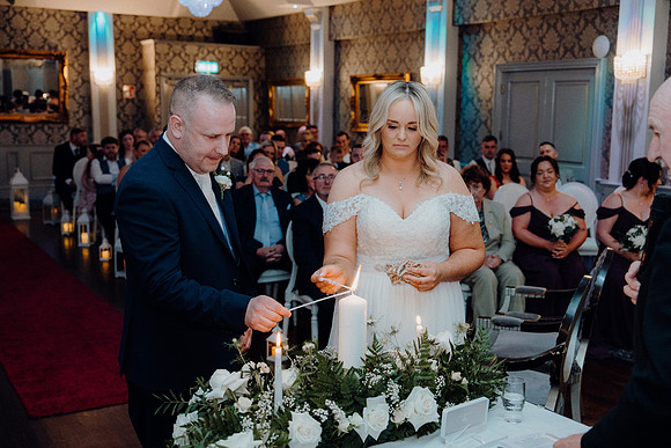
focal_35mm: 43
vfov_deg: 31.2
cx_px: 336
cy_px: 224
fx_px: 802
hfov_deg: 45.4
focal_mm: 43
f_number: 3.5
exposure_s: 1/160
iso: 2500
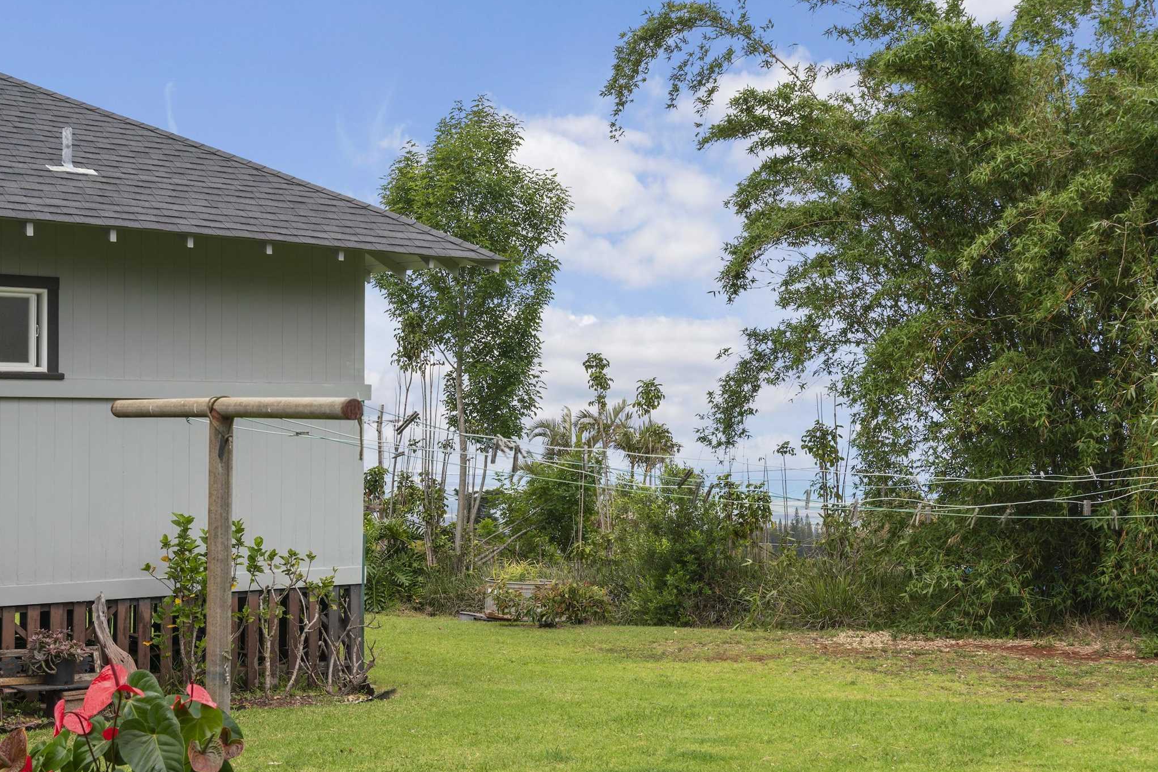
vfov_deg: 26.5
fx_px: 1640
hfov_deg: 38.9
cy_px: 421
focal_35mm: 51
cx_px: 584
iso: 160
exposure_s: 1/250
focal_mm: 34
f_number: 8
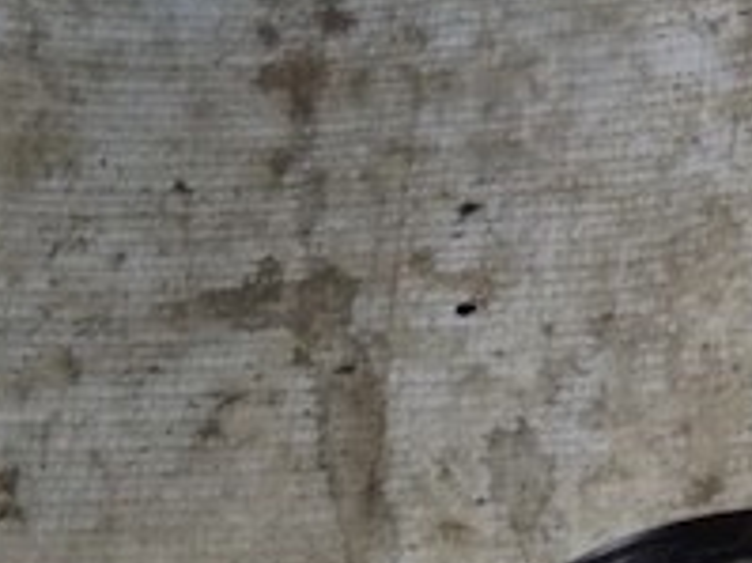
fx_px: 1607
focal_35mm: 74
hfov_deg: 21.6
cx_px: 1156
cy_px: 616
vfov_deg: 19.1
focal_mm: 4
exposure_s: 1/30
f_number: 3.1
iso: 200
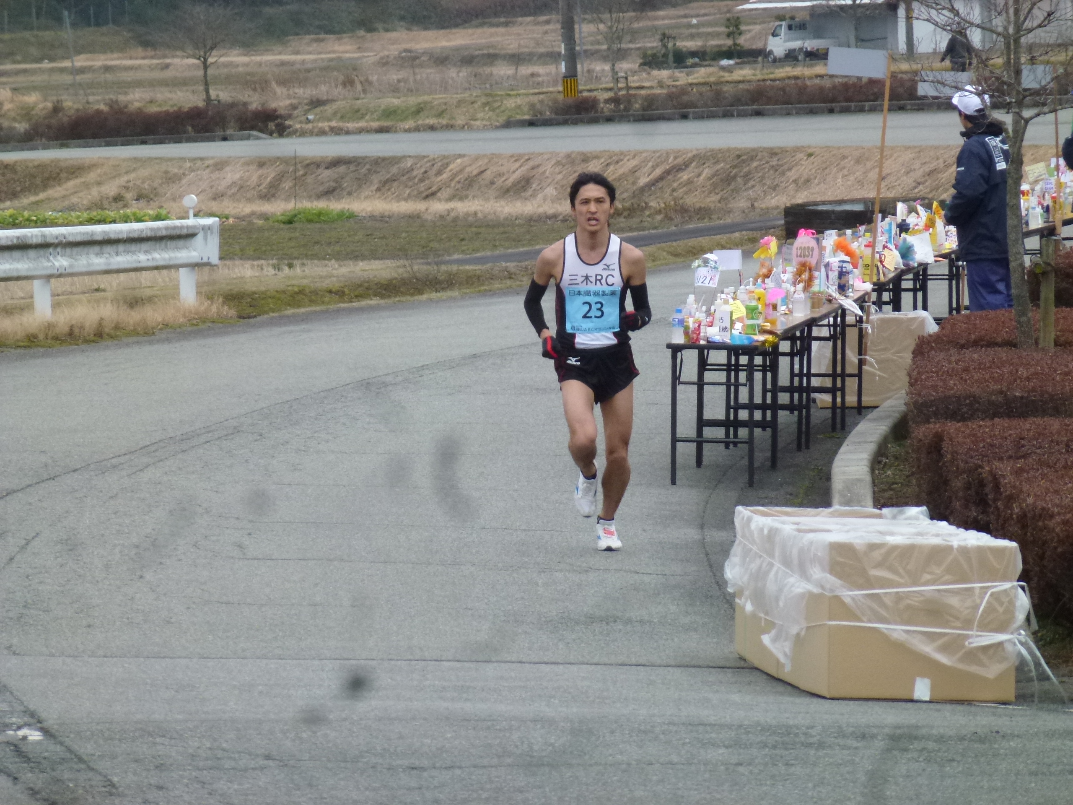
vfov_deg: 4.9
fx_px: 9423
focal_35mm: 304
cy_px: 402
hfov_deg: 6.5
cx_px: 536
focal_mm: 54.5
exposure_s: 1/500
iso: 320
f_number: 5.7
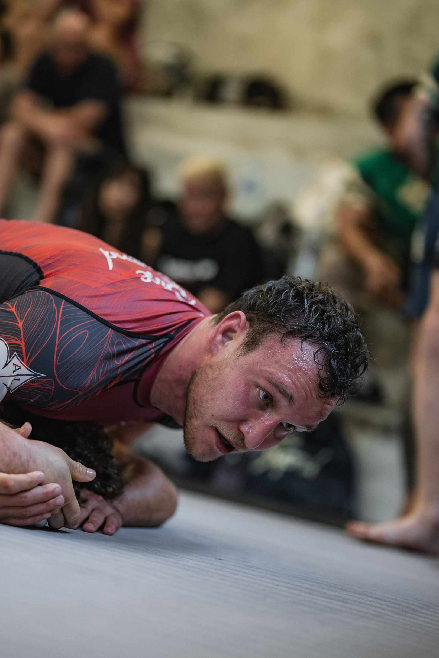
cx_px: 187
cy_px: 350
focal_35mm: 79
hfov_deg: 17.3
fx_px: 1445
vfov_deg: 25.7
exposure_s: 1/800
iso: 1000
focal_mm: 50
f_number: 1.2
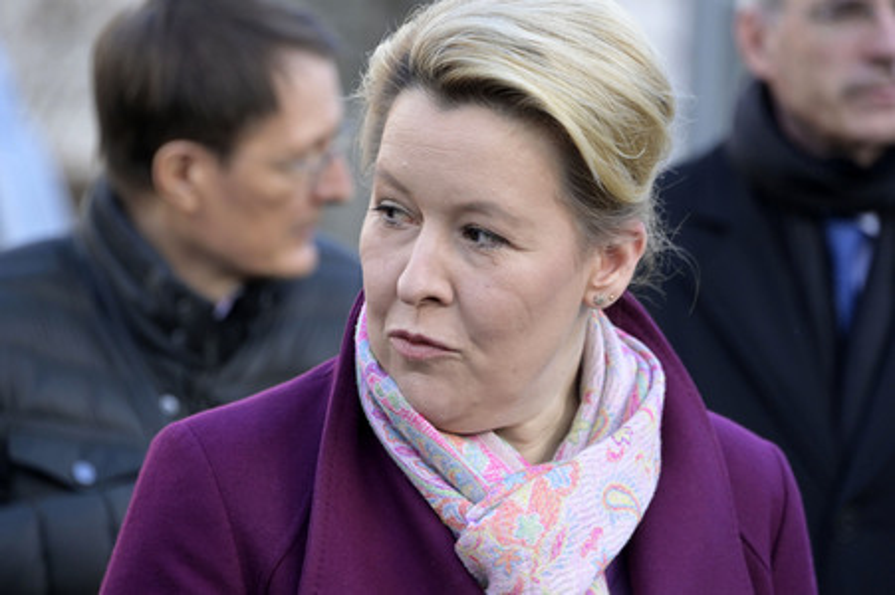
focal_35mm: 300
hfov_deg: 6.9
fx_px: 7453
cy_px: 298
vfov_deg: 4.6
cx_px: 448
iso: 4000
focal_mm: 300
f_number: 6.3
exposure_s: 1/640
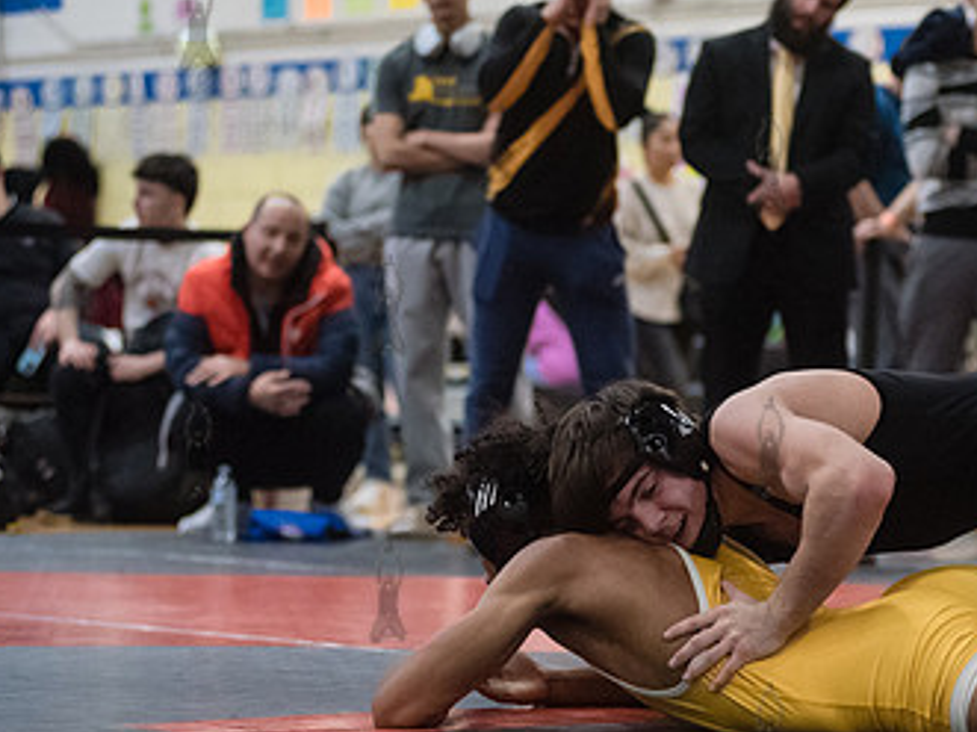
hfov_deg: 12.7
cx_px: 767
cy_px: 447
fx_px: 4373
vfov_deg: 9.6
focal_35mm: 155
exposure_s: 1/500
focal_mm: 92
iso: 8000
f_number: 3.5
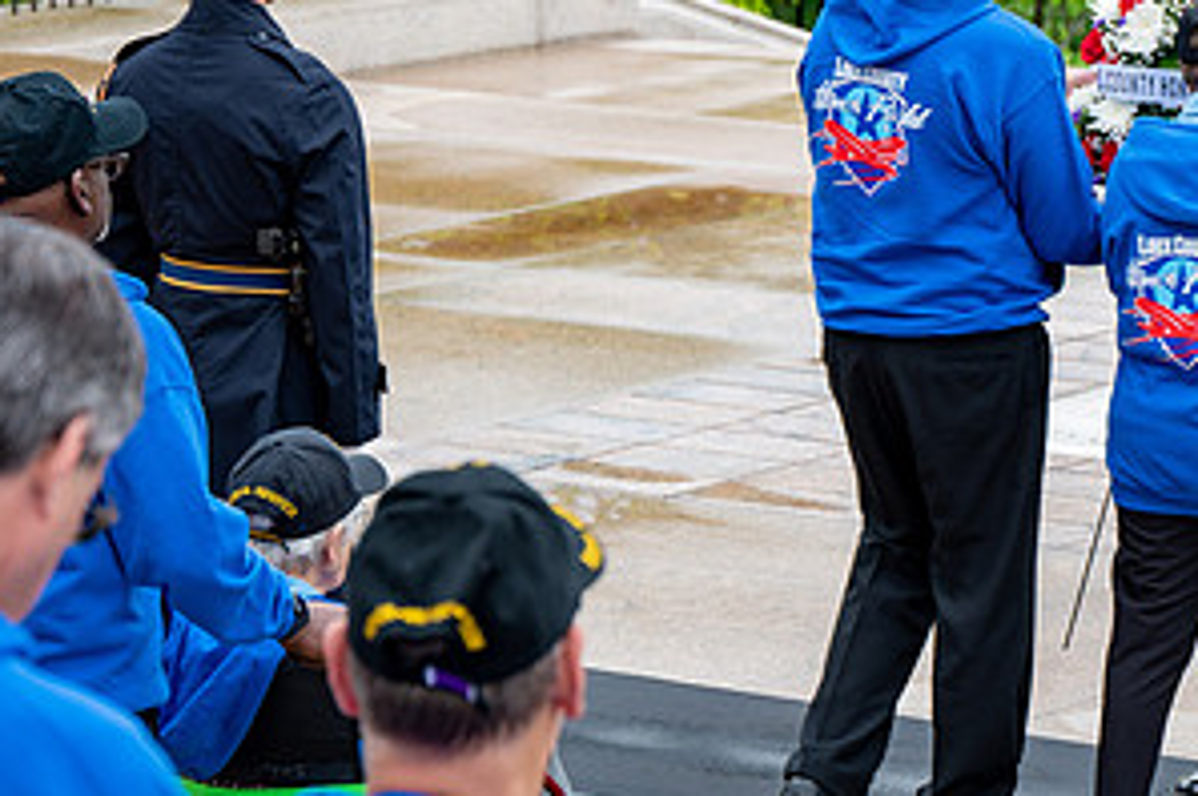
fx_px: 6283
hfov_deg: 10.8
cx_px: 1057
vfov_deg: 7.2
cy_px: 133
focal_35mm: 189
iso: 180
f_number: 6.3
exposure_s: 1/100
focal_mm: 97
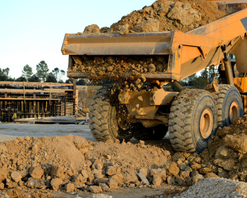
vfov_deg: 21.1
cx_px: 163
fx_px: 531
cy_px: 91
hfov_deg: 26.0
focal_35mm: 73
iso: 160
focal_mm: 35
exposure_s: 1/500
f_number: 3.2
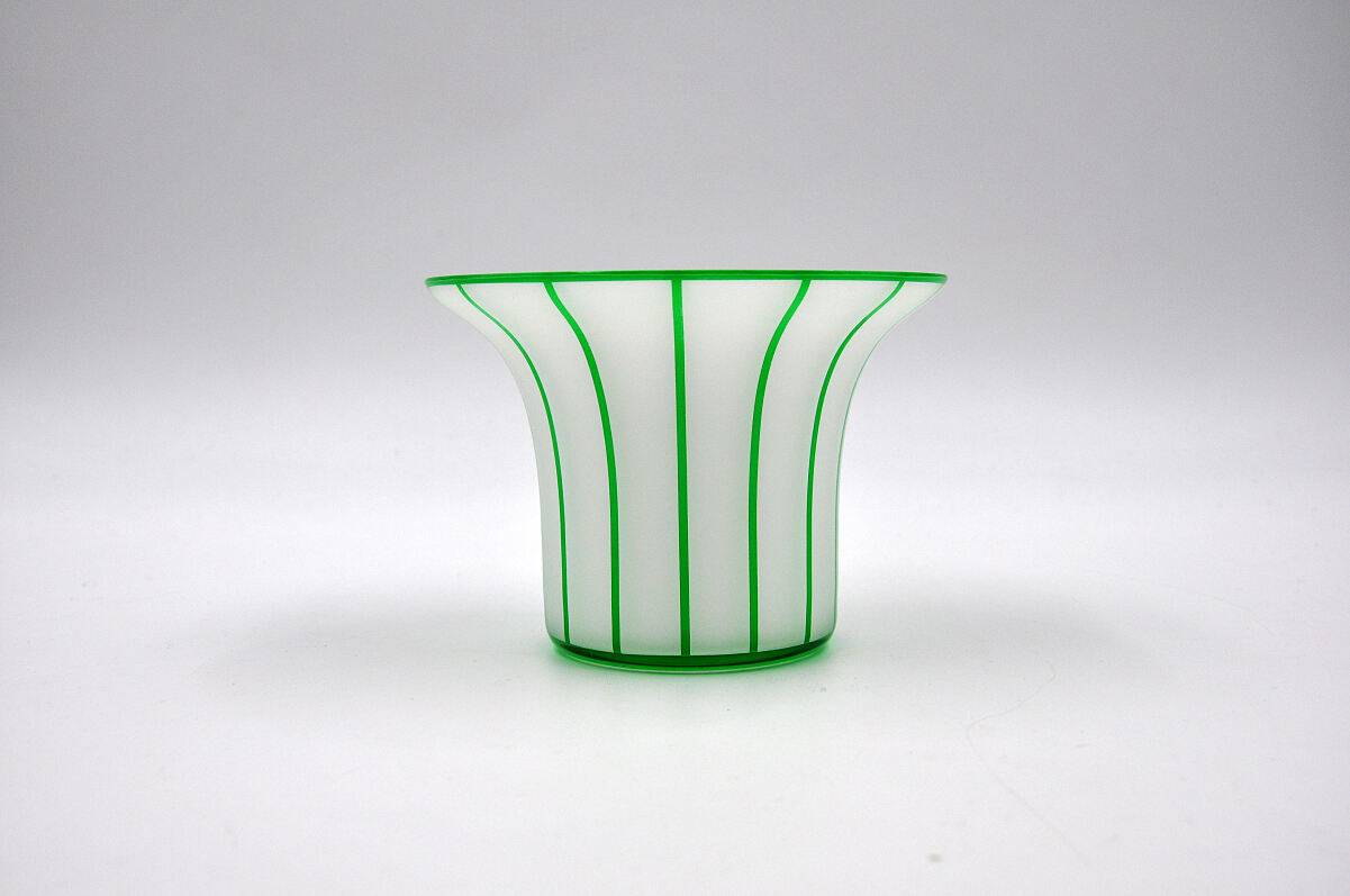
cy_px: 448
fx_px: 1685
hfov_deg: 43.7
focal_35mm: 45
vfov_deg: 29.8
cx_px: 675
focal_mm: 30
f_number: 7.1
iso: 400
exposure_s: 1/200
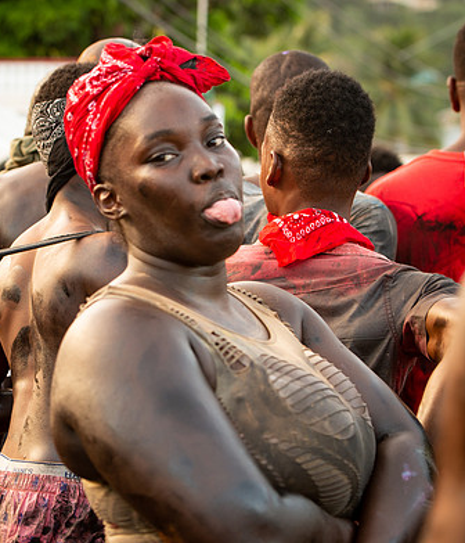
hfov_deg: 13.8
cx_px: 110
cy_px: 284
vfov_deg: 16.1
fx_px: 1916
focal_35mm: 116
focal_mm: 70
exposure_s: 1/200
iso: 640
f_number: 5
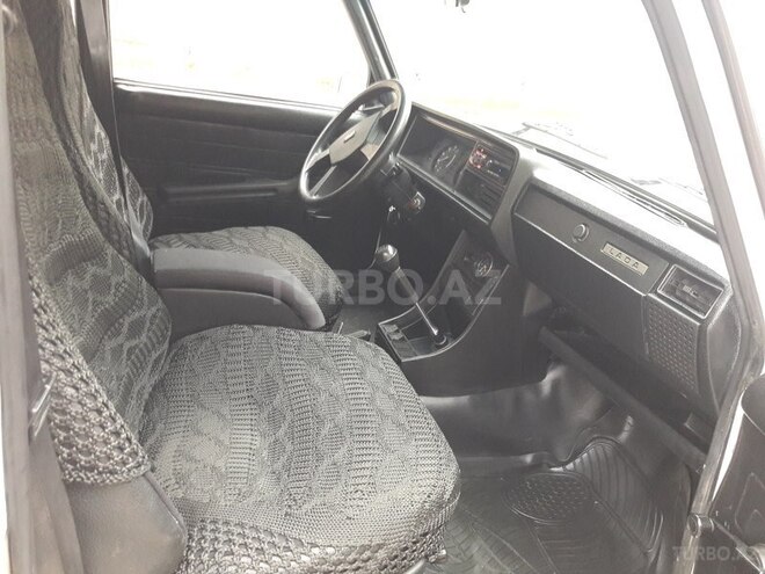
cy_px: 287
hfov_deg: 63.4
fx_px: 619
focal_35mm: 28
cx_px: 382
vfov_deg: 49.7
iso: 250
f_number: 1.9
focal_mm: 3.7
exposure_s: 1/17
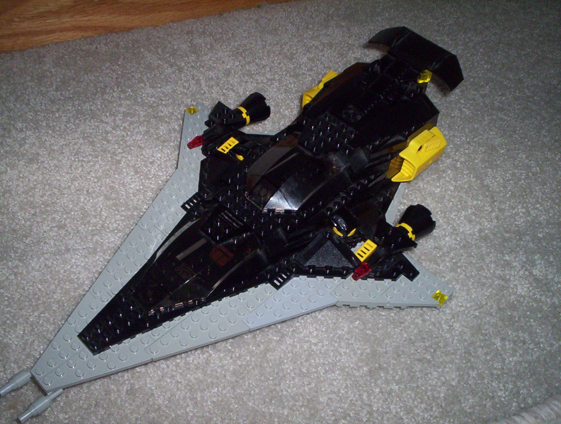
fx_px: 617
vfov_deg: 37.9
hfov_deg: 48.9
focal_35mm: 38
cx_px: 280
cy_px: 212
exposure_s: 1/60
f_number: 4.5
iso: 140
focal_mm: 4.99
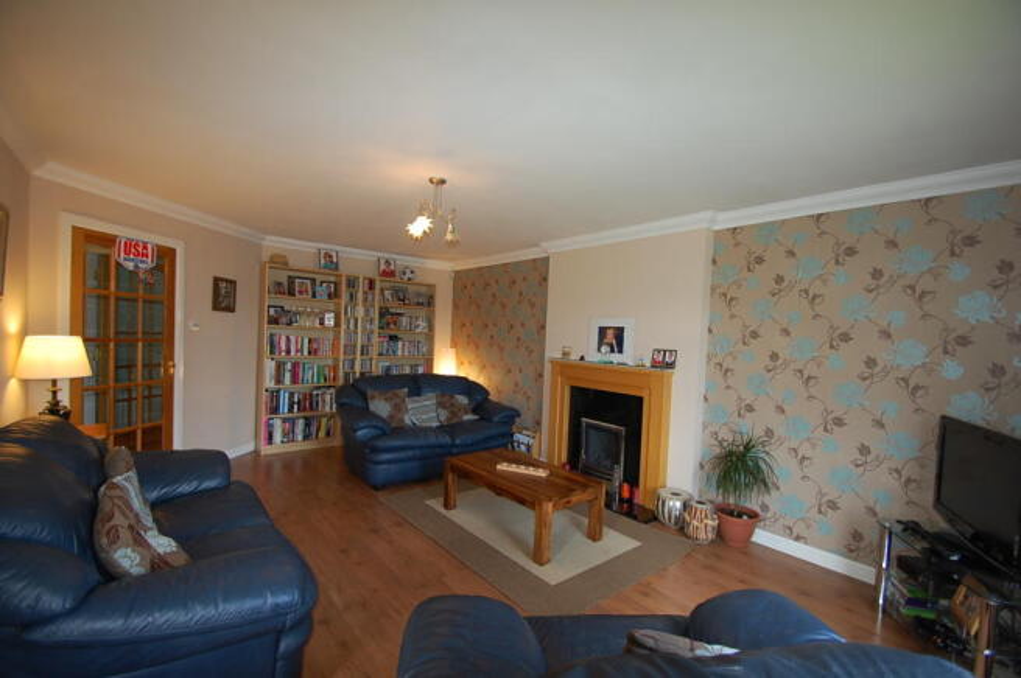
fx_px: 425
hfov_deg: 100.4
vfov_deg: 77.2
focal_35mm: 15
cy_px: 339
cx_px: 510
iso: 400
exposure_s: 1/60
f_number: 3.5
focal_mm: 10
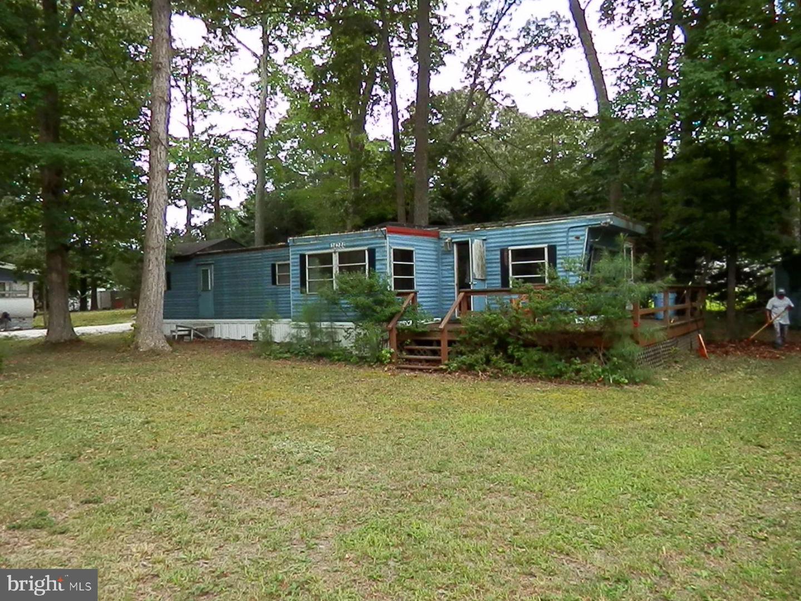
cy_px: 300
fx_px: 578
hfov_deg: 69.4
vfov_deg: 54.9
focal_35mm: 25
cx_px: 400
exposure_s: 1/160
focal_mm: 4.5
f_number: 8.7
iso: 640
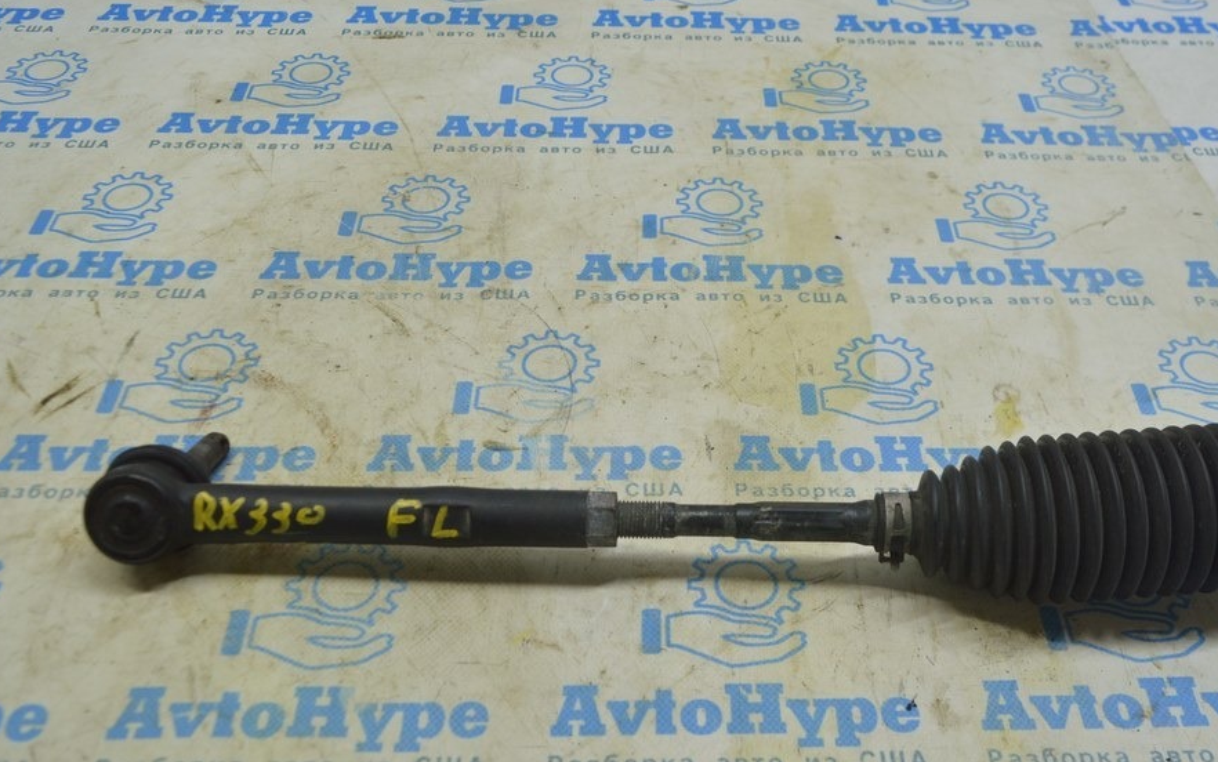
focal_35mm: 39
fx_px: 1295
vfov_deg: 32.7
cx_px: 690
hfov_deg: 50.2
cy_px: 440
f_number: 5.6
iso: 400
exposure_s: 1/40
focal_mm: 22
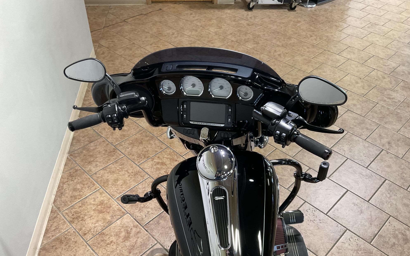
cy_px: 147
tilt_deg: -43.5
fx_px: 346
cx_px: 206
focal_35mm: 31
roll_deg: -2.2
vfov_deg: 40.5
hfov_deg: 61.2
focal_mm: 3
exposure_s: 1/60
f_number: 1.8
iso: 100
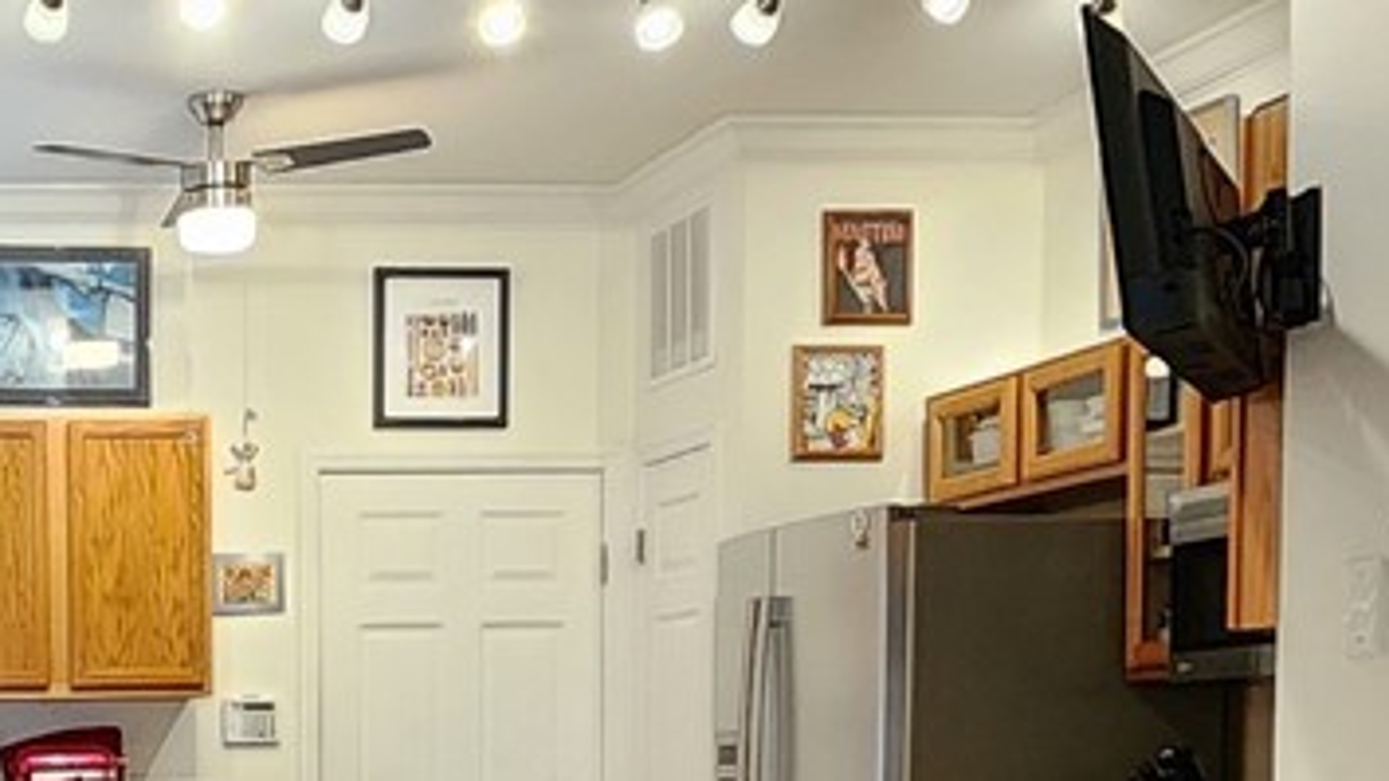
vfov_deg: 17.9
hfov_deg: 29.4
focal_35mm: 64
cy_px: 942
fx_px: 2357
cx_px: -165
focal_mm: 2.2
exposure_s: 1/60
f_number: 2.2
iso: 320
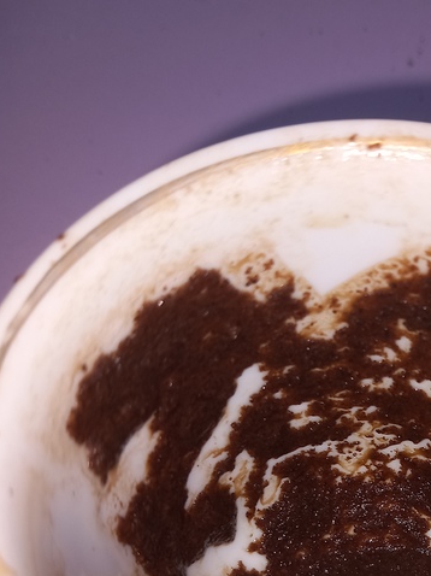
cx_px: 412
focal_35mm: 52
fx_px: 864
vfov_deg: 35.4
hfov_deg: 26.8
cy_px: 477
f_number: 1.8
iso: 25
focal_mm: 4
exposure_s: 1/100
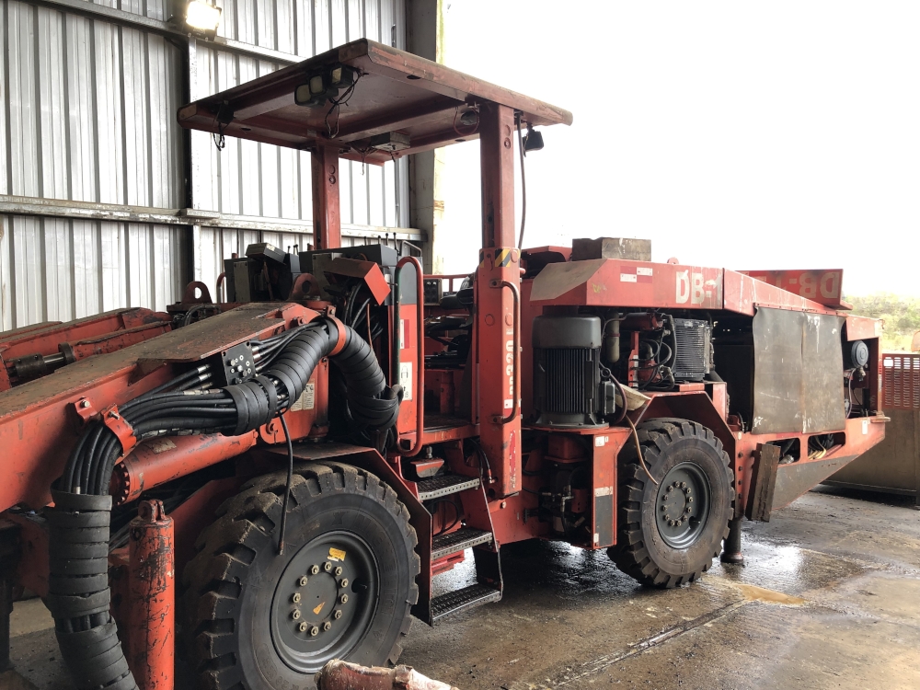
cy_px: 345
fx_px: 744
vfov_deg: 49.7
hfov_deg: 63.4
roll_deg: +0.4
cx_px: 460
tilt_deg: -0.5
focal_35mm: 28
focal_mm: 3.99
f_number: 1.8
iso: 25
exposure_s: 1/50
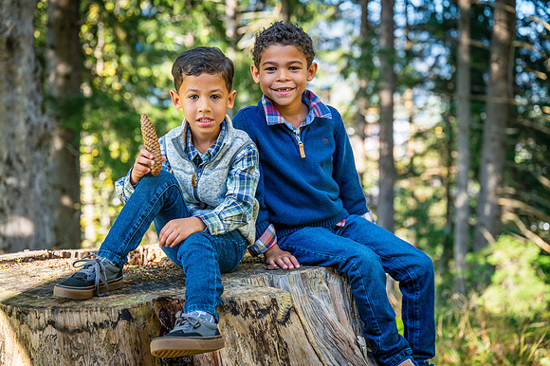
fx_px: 916
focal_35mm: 60
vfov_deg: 22.6
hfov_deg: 33.4
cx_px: 275
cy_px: 183
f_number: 3.5
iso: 200
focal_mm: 60
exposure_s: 1/400
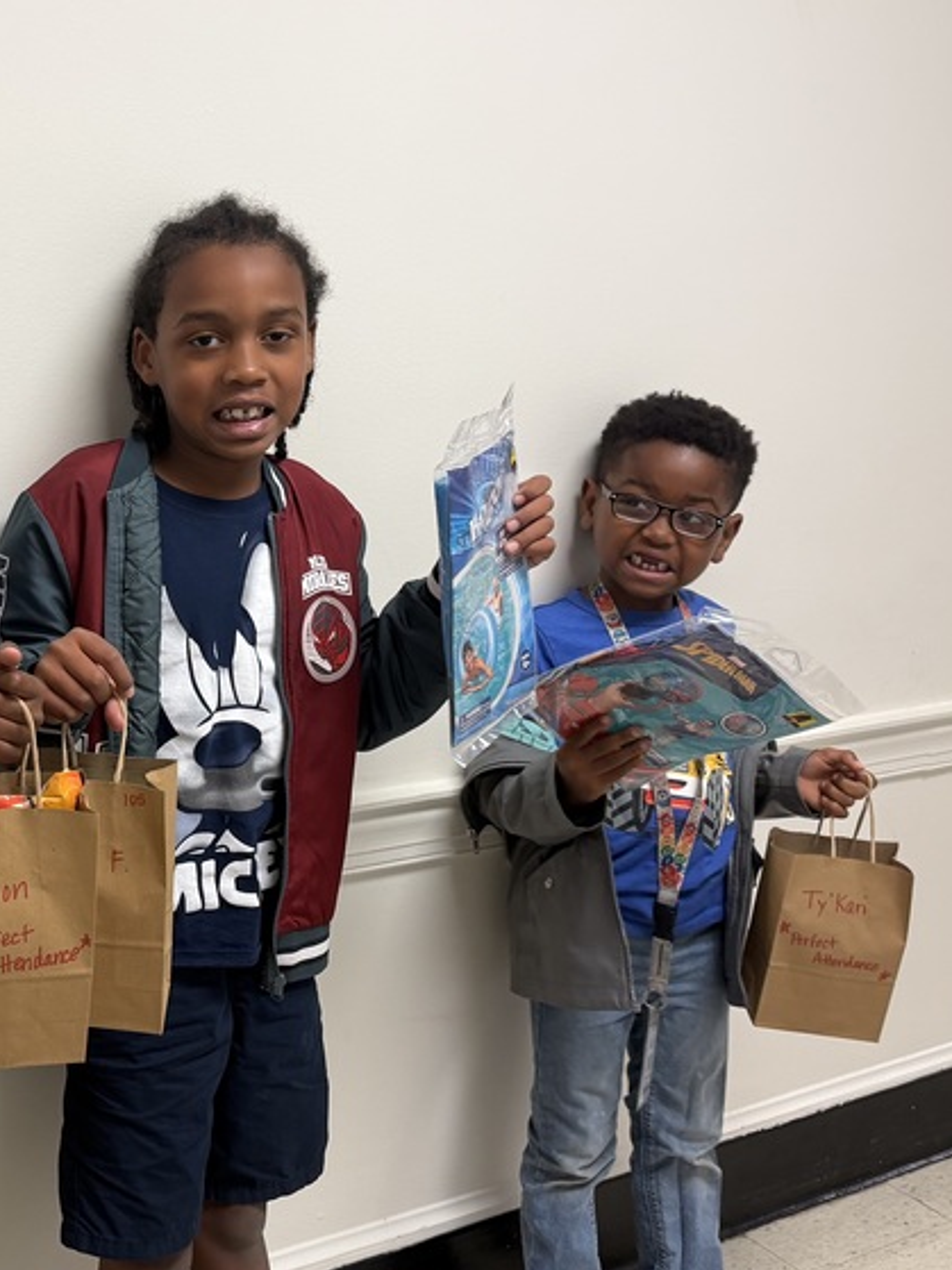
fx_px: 1614
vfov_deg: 43.0
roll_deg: -1.7
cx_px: 70
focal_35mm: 44
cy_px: 618
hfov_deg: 31.1
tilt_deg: -13.7
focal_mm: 6.76
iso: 125
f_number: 1.78
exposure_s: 1/60
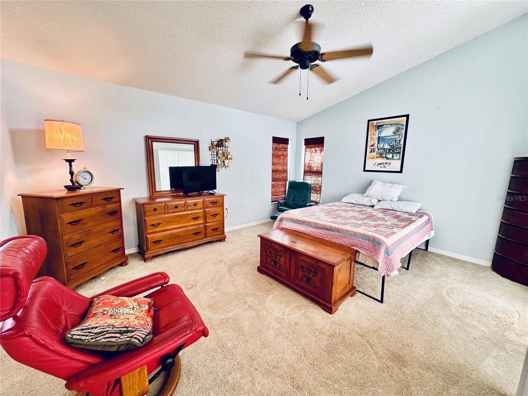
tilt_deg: -8.3
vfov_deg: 85.7
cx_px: 264
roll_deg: -1.1
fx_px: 214
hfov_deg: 102.1
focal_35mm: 14
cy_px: 198
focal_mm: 2.22
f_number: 2.2
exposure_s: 1/60
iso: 160
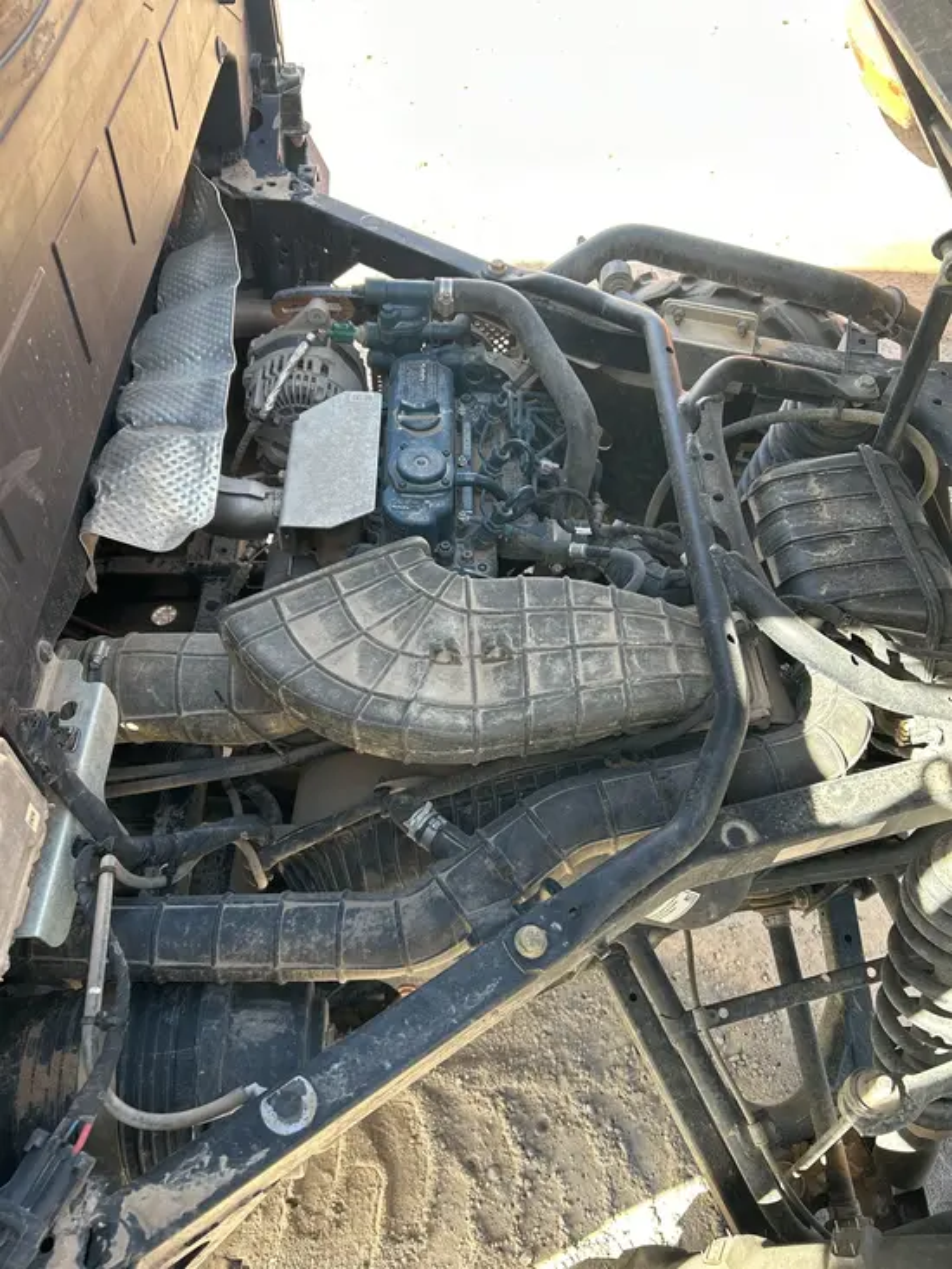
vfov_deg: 67.3
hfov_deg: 53.1
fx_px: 953
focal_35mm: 26
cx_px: 476
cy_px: 634
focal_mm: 5.7
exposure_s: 1/216
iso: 40
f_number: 1.5
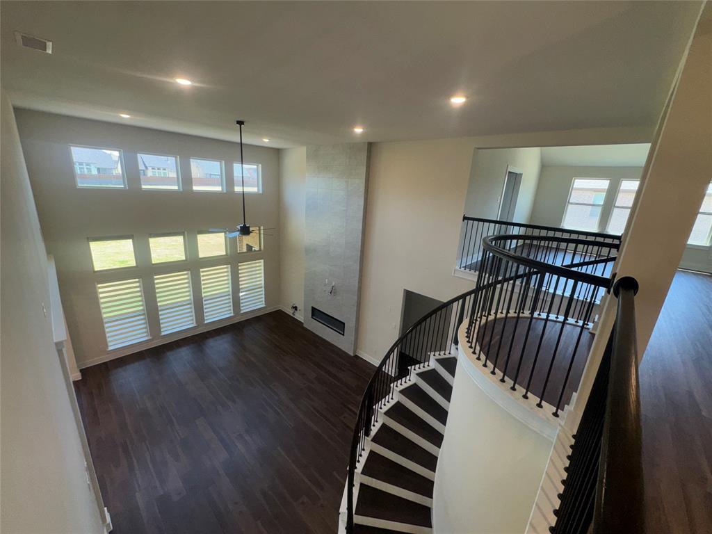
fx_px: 288
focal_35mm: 14
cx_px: 356
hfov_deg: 102.1
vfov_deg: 85.7
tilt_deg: -16.3
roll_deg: -3.7
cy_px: 267
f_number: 2.2
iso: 40
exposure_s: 1/122
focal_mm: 2.22
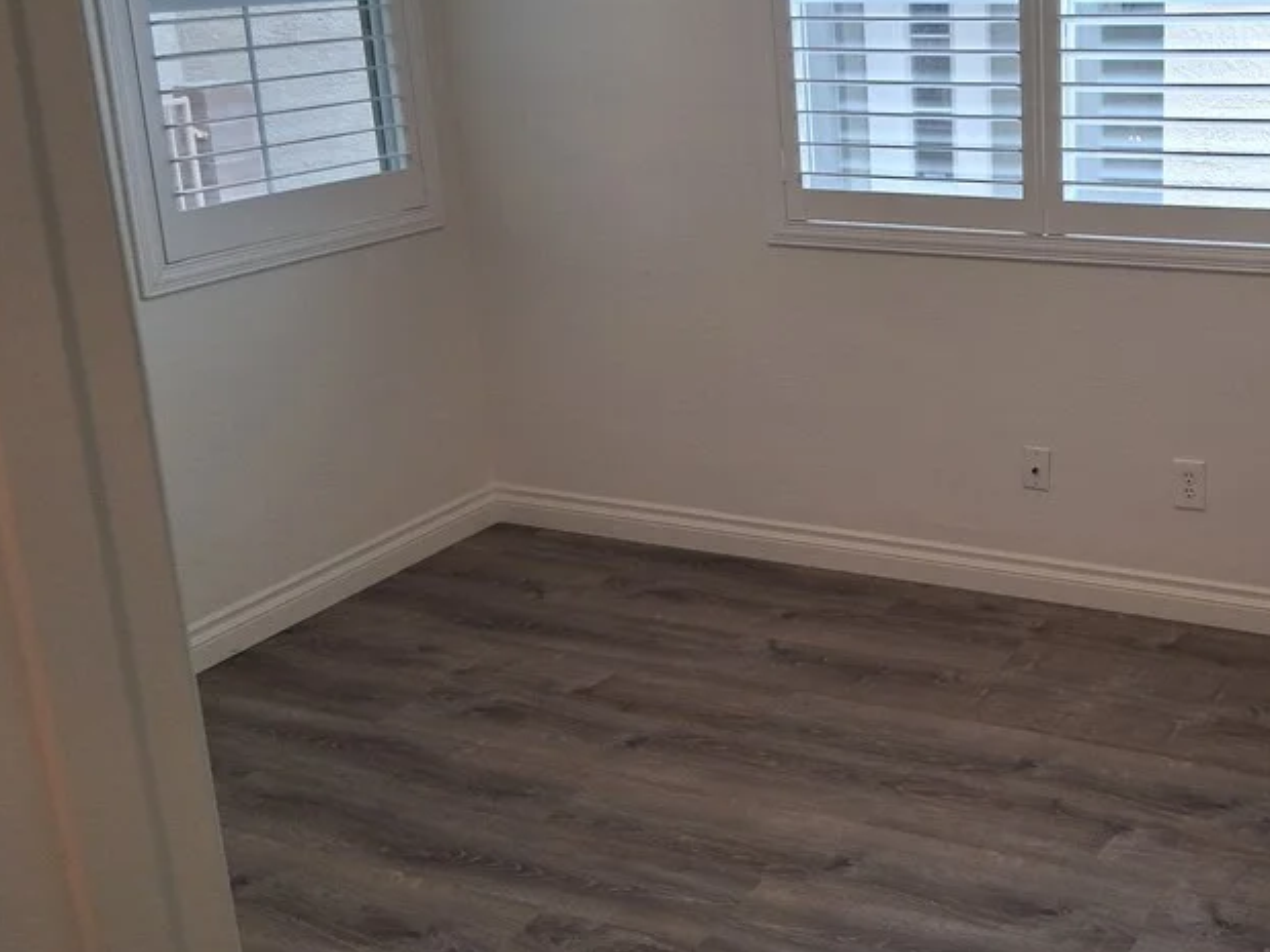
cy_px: 373
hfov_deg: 41.9
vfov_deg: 33.5
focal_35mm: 43
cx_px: 1024
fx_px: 1577
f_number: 1.8
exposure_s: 1/100
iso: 64
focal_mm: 3.98
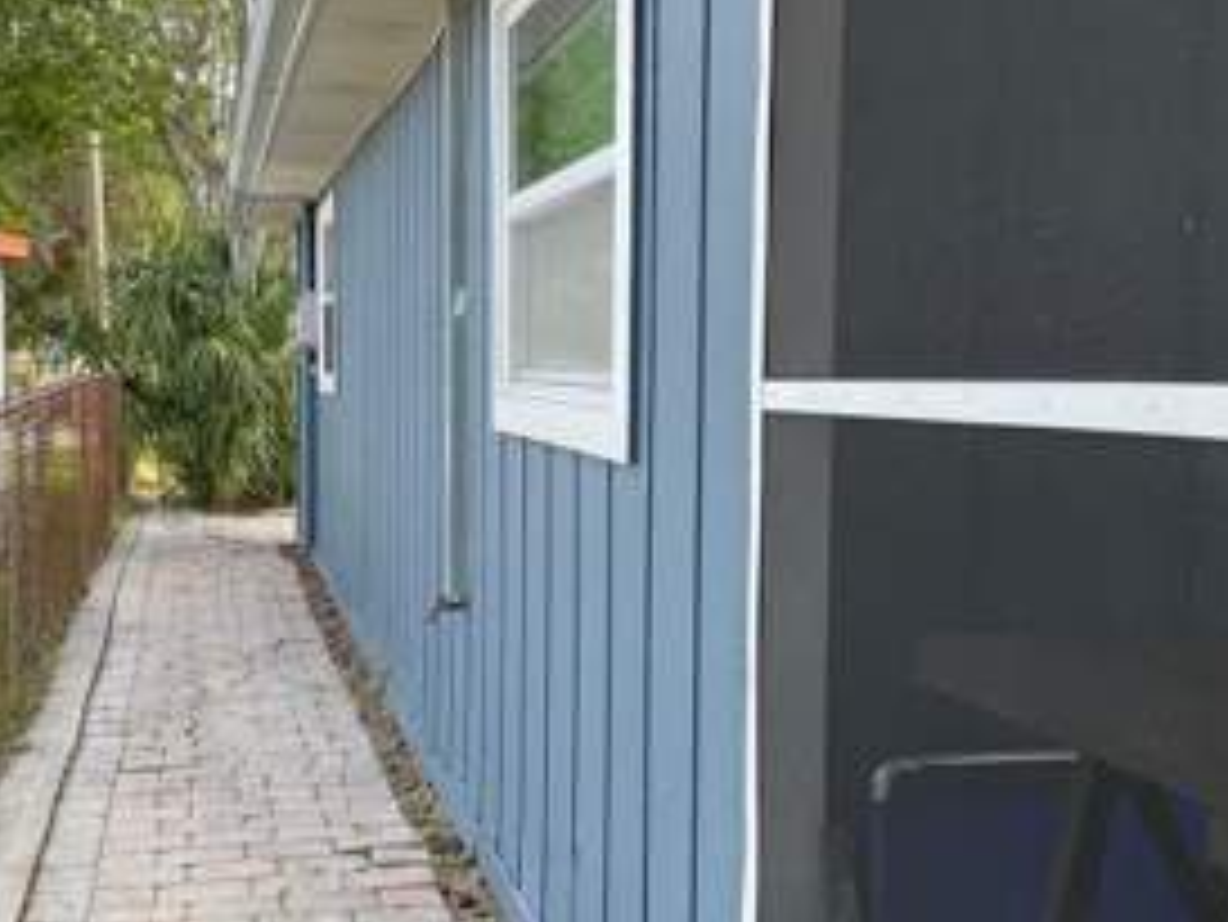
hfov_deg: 37.5
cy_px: 513
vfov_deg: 28.6
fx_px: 1810
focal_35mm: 51
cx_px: 567
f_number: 1.8
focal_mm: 3
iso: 16
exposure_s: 1/324
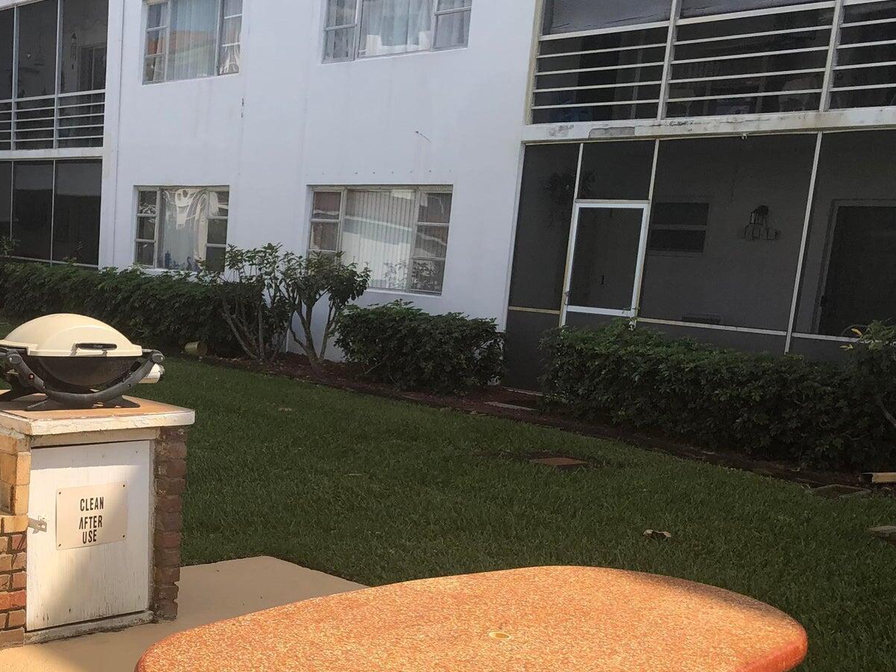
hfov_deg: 36.7
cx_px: 162
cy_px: 516
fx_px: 1294
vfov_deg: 28.6
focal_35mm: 50
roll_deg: -1.9
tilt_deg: -10.1
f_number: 1.8
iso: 20
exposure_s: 1/1779
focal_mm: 3.99
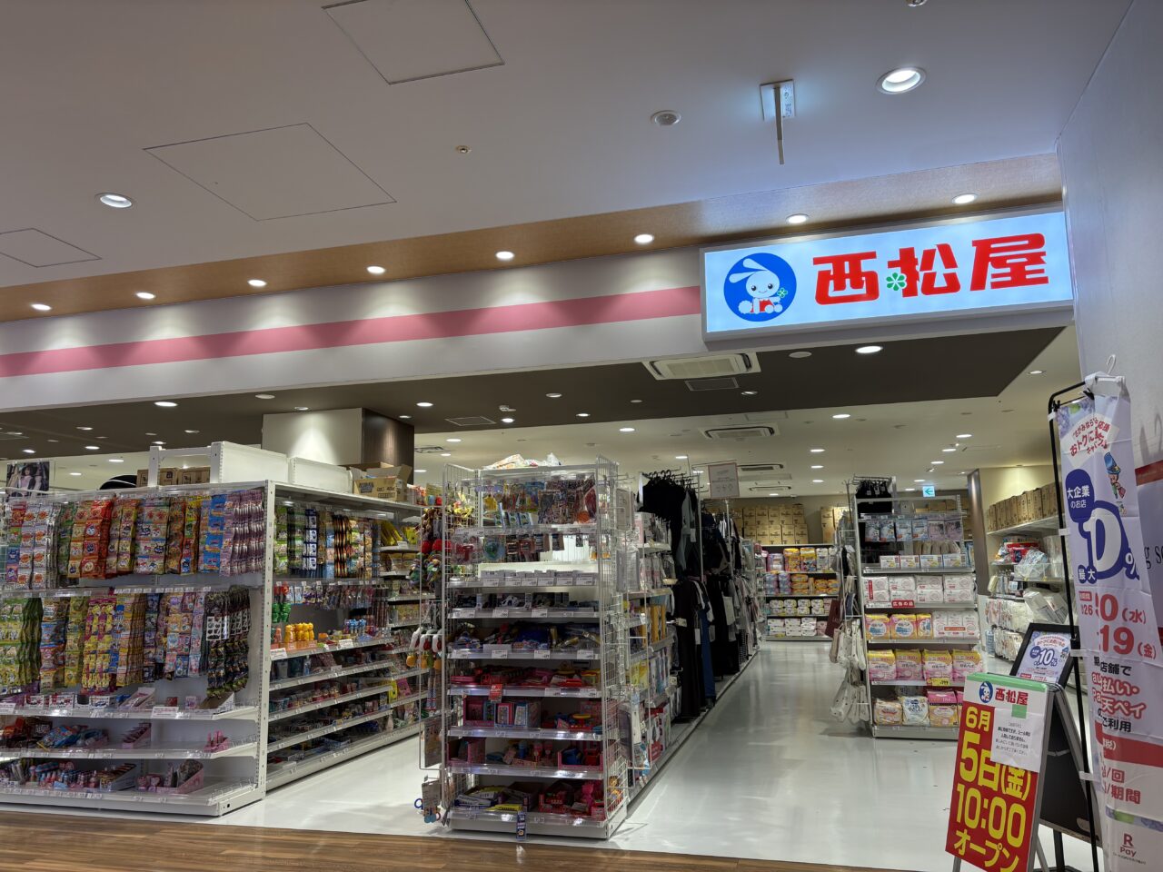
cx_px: 582
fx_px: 874
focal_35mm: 26
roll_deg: +1.3
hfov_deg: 67.3
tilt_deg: +9.8
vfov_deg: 53.1
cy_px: 436
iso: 50
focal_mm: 5.96
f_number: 1.6
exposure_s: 1/100
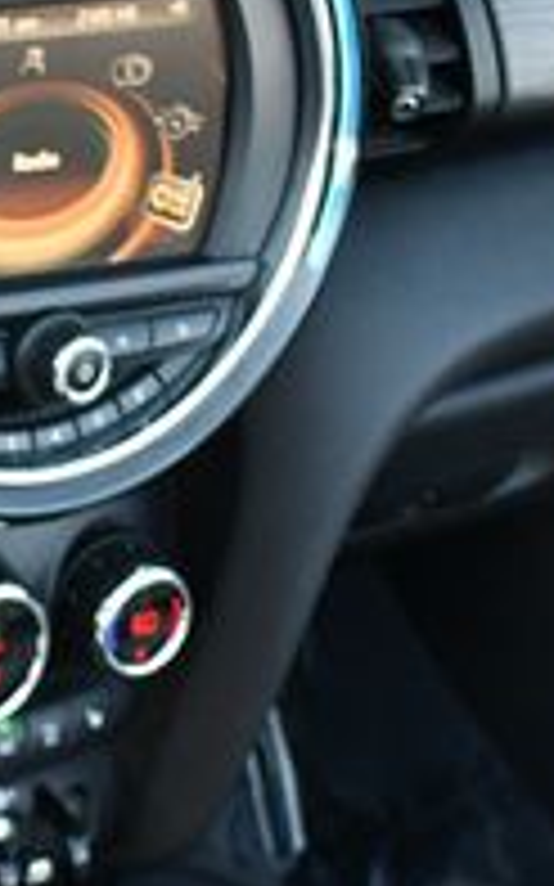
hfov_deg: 7.8
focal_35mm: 159
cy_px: 643
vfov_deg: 13.1
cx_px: -604
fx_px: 3844
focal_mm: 24
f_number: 4
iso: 800
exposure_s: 1/250
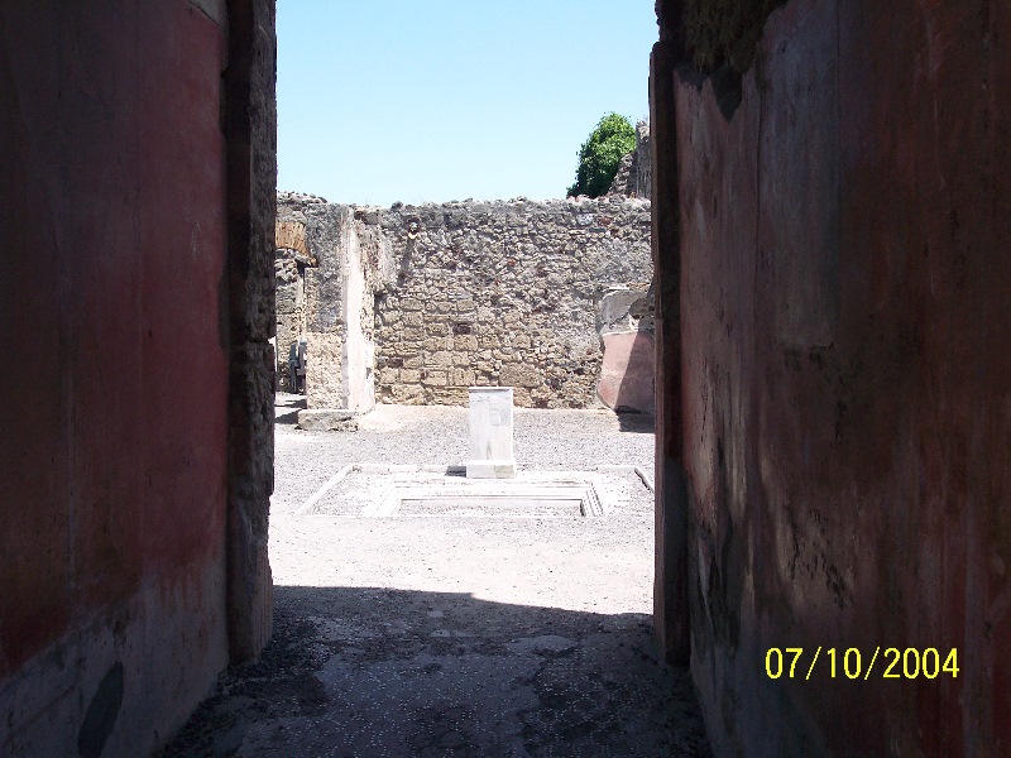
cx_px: 506
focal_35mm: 38
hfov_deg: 49.0
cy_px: 379
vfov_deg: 37.7
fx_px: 1110
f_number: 4.8
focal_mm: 8
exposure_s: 1/350
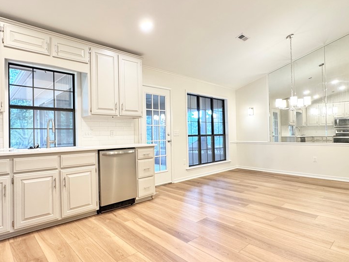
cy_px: 122
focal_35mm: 20
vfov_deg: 65.9
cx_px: 154
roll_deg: +0.6
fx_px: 202
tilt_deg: +2.4
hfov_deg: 81.4
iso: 250
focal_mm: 2.22
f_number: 2.2
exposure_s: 1/60
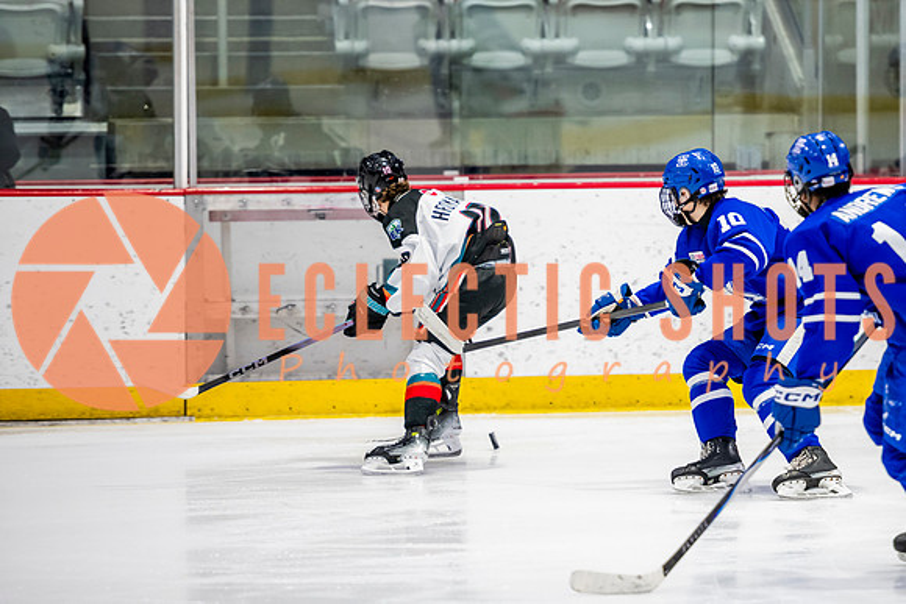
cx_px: 641
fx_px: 6585
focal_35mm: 262
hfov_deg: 7.9
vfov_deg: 5.3
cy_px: 302
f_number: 3.2
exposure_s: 1/800
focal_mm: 185
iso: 1600
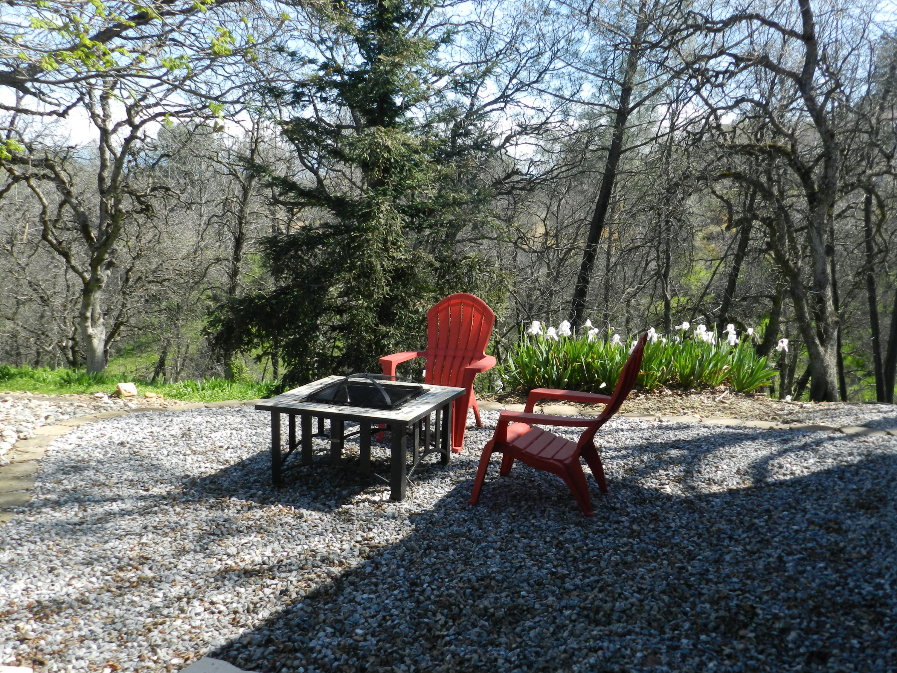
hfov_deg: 56.8
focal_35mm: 32
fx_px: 829
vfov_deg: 44.2
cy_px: 336
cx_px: 448
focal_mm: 5.6
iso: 160
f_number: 3.7
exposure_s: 1/500
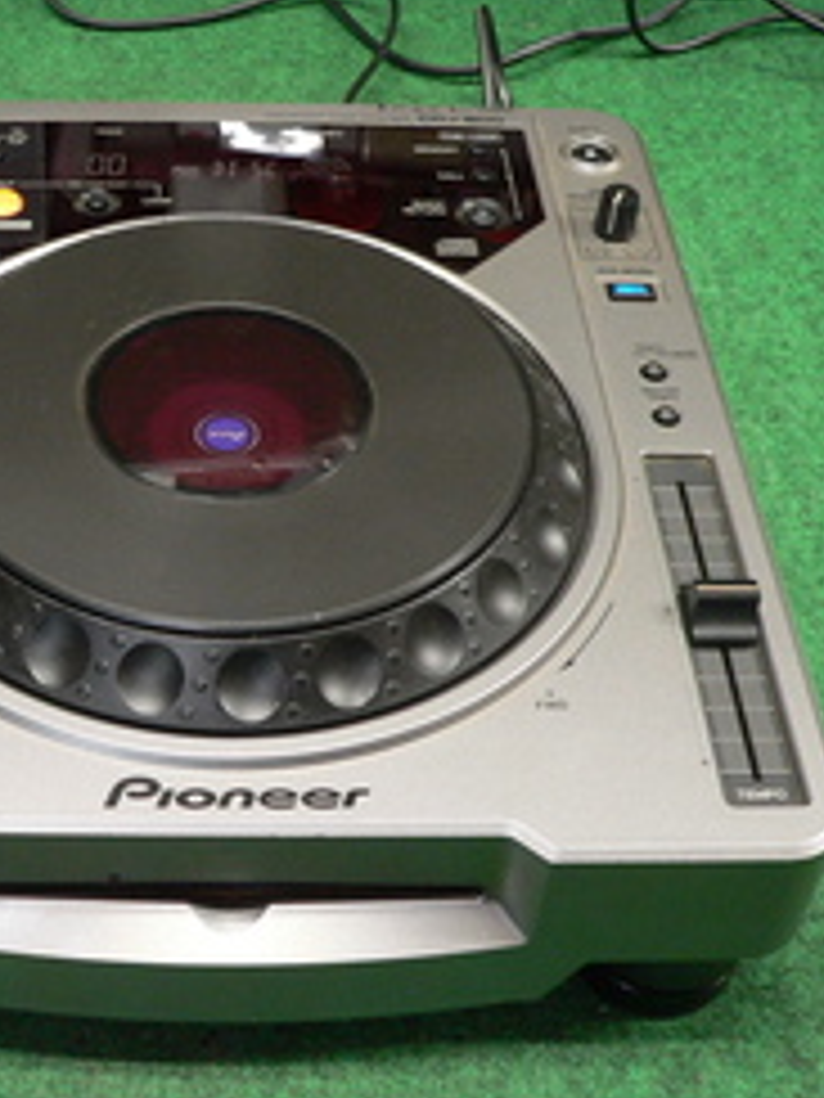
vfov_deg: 34.3
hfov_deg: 25.7
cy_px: 506
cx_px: 180
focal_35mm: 56
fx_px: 1777
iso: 200
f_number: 2.8
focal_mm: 6
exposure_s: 1/13
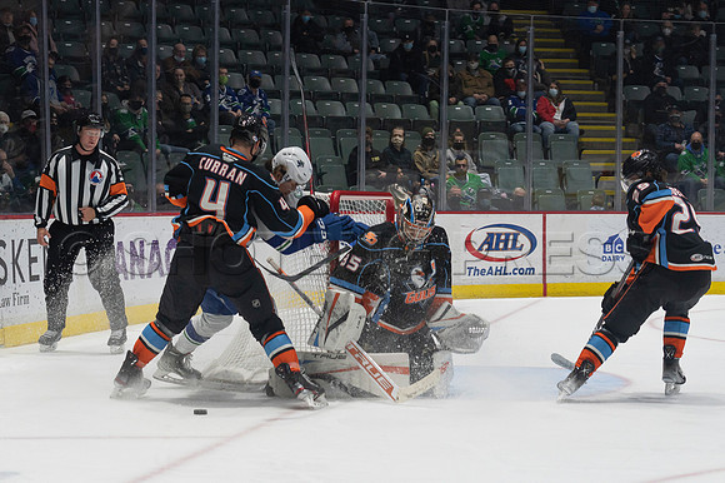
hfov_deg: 22.4
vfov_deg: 15.0
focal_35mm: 91
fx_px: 1834
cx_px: 386
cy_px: 295
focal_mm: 70
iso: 1600
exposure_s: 1/800
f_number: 4
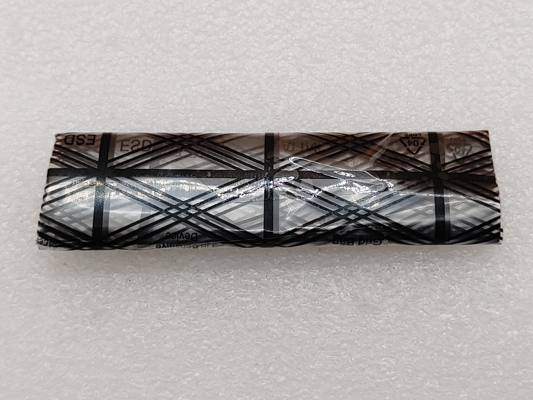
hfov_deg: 33.8
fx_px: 878
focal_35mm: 57
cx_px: 266
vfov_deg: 25.7
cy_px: 200
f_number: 1.8
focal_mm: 4.36
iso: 50
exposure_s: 1/160
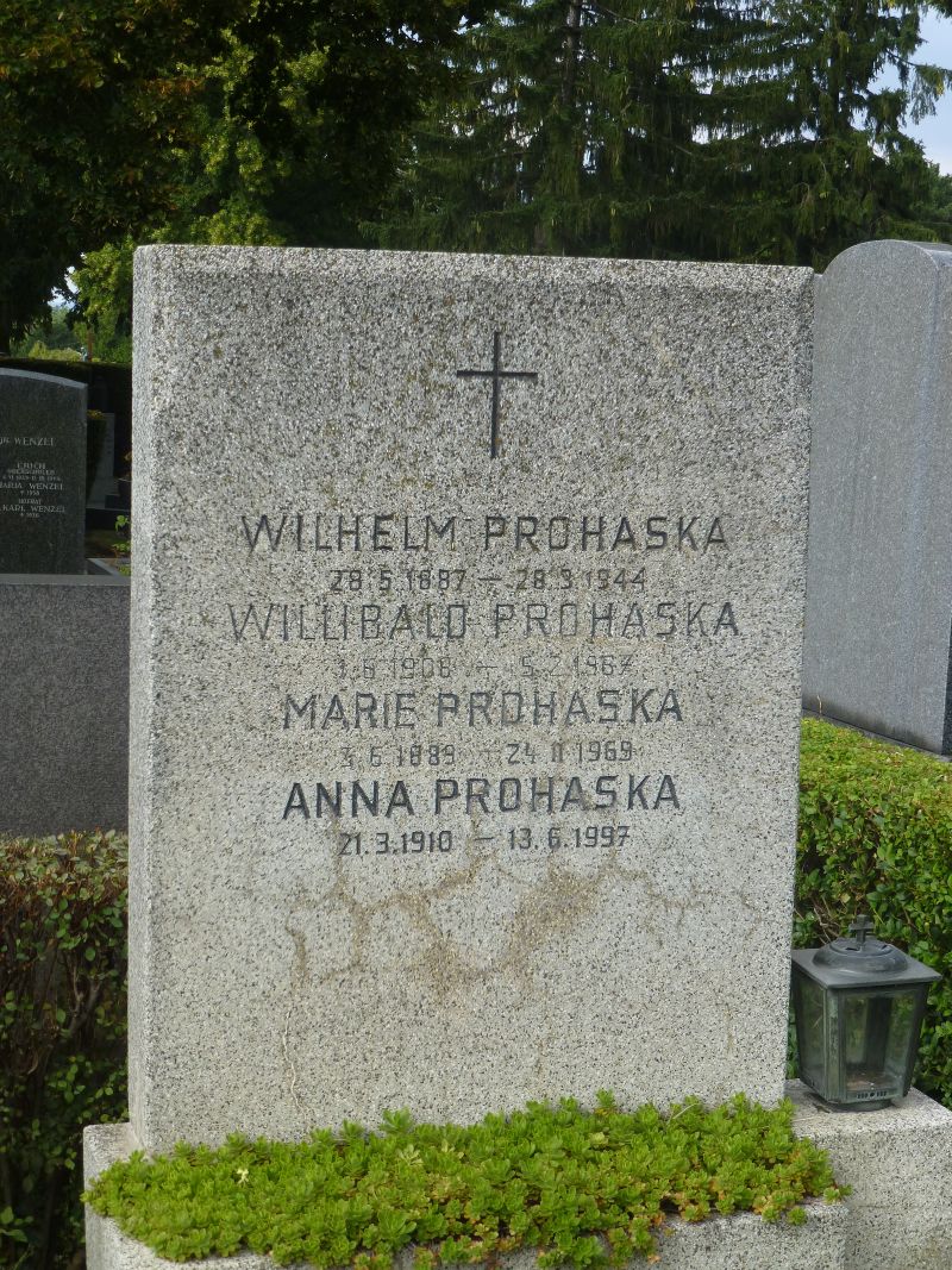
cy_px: 635
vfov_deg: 29.4
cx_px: 476
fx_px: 2421
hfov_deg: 22.2
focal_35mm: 66
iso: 100
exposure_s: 1/250
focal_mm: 11.7
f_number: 4.9
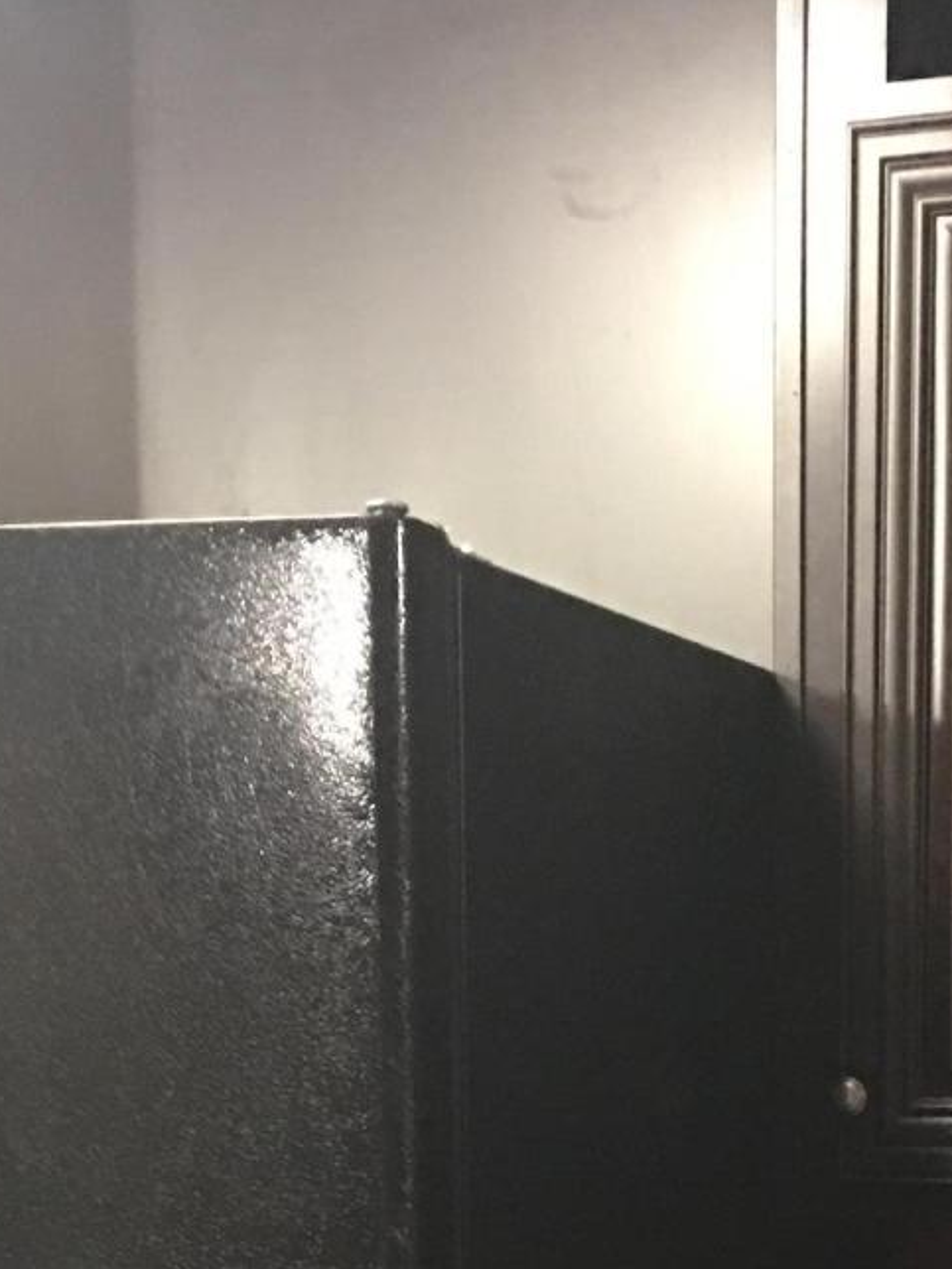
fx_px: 3300
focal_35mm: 90
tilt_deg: -8.1
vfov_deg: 19.9
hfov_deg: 16.2
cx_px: 883
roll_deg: -1.2
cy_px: 1667
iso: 100
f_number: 2.2
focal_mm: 4.15
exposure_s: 1/4
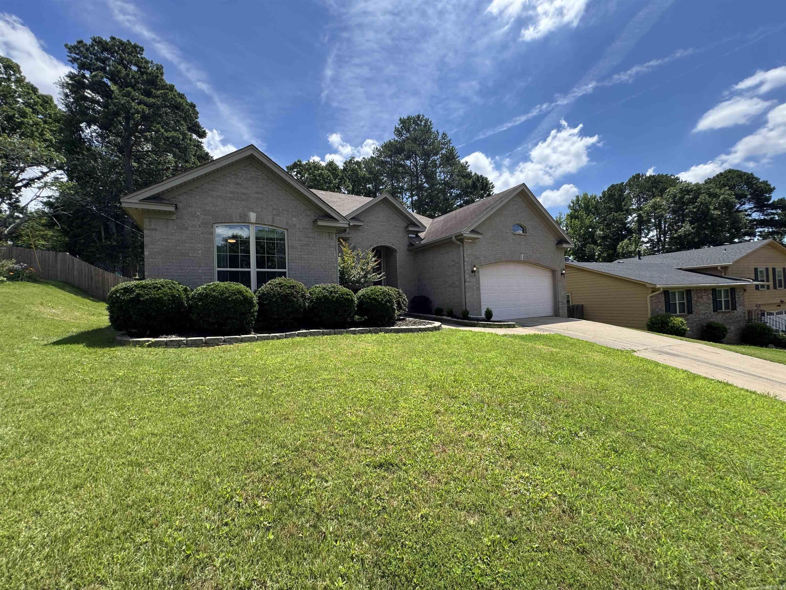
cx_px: 393
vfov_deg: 85.7
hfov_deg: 102.1
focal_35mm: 14
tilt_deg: +1.5
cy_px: 295
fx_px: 318
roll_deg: +2.7
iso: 40
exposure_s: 1/868
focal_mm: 2.22
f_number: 2.2
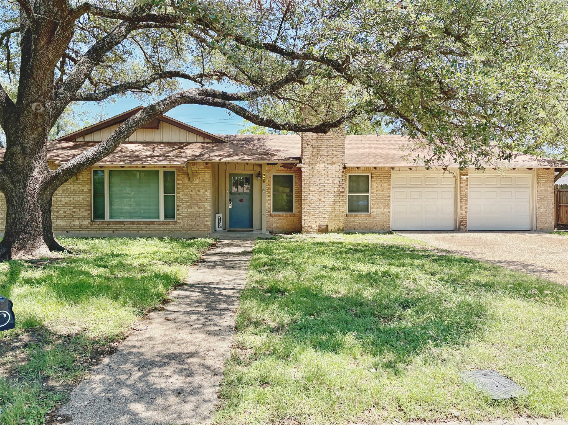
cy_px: 212
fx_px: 427
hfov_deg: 67.3
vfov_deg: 53.0
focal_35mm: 26
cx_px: 284
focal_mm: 5.96
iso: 64
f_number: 1.6
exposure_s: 1/1117
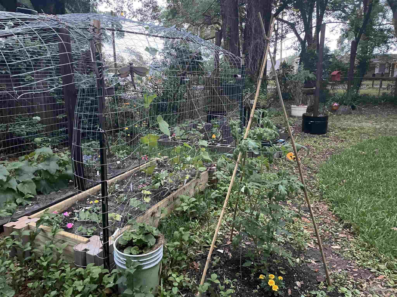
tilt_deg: -13.2
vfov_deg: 53.1
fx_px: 298
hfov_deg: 67.3
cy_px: 148
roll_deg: +0.1
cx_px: 198
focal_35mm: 26
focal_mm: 4.2
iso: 640
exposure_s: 1/30
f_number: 1.6
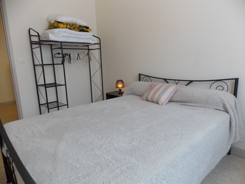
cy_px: 92
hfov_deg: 73.9
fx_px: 163
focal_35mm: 23
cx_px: 122
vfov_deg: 58.9
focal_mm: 4
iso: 200
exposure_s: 1/30
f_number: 3.1
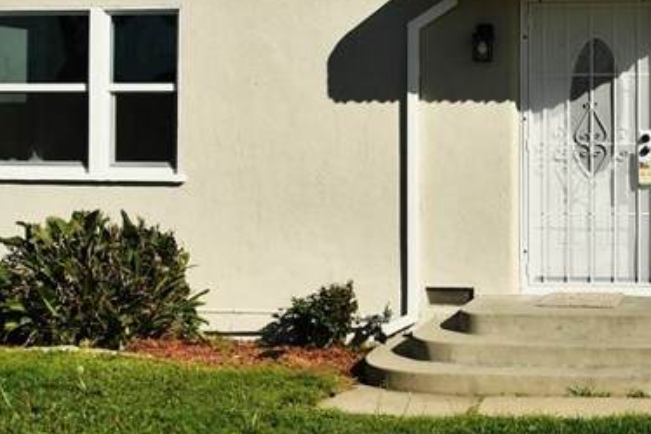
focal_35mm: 74
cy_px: 109
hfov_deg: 26.1
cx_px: 639
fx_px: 1338
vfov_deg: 18.3
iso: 100
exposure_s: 1/8000
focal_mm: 18
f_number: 4
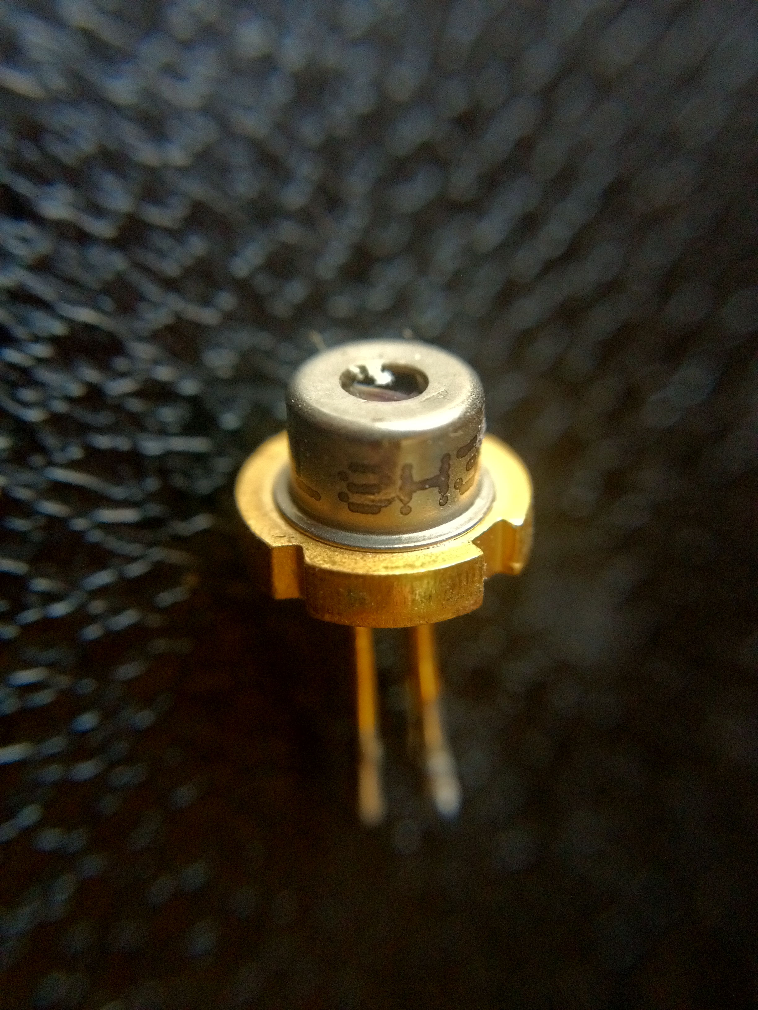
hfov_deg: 40.7
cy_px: 505
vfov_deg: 52.6
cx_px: 379
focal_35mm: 35
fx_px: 1022
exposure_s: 1/15
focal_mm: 4.28
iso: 500
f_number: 2.4
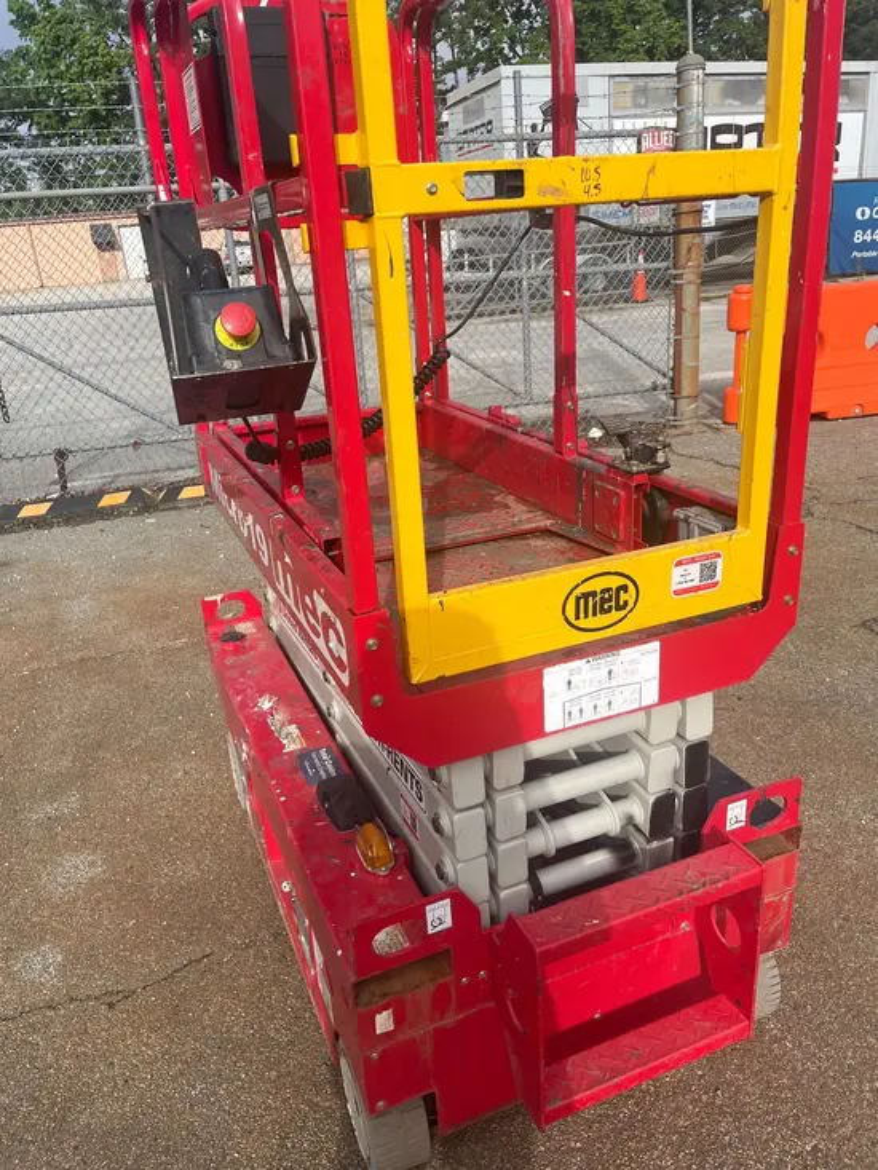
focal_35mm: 26
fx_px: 879
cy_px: 585
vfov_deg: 67.3
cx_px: 439
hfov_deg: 53.1
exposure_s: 1/2825
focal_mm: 5.1
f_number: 1.6
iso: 50
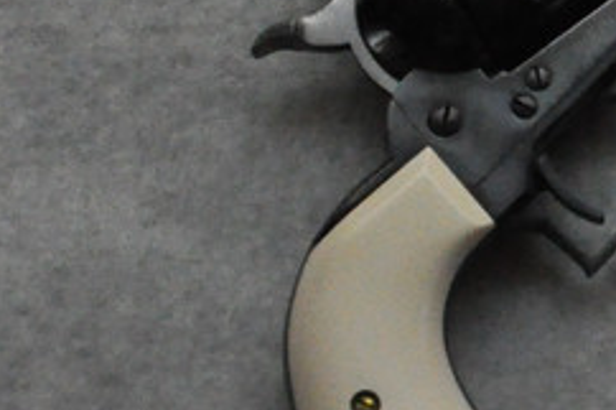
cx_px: 932
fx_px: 3317
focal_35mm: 194
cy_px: -36
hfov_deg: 10.3
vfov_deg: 7.0
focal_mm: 26
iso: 3200
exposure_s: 1/60
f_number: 8
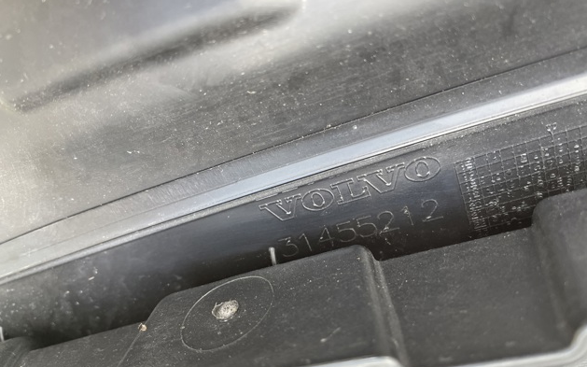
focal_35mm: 28
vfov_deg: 44.4
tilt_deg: -61.8
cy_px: 214
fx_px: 448
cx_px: 297
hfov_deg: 66.5
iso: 100
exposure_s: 1/121
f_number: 1.6
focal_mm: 4.2
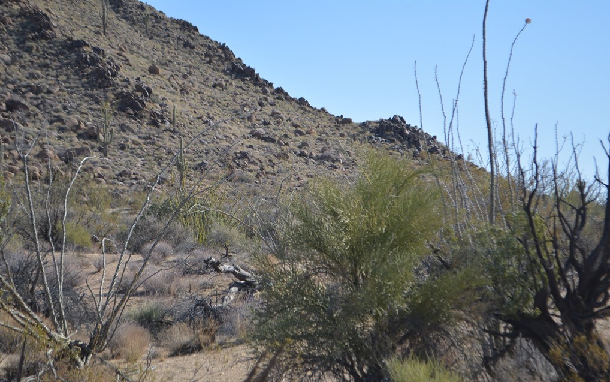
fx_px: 1489
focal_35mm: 90
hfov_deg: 23.2
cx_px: 302
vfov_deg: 14.6
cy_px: 215
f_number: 6.3
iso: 400
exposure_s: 1/1600
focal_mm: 55
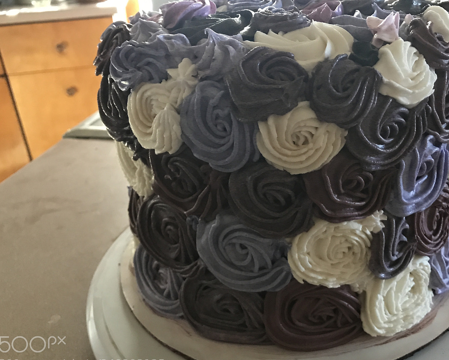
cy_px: 176
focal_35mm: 35
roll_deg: +1.7
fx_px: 465
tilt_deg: -26.4
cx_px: 264
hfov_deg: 51.3
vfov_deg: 42.2
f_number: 1.8
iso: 100
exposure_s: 1/13
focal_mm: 3.99
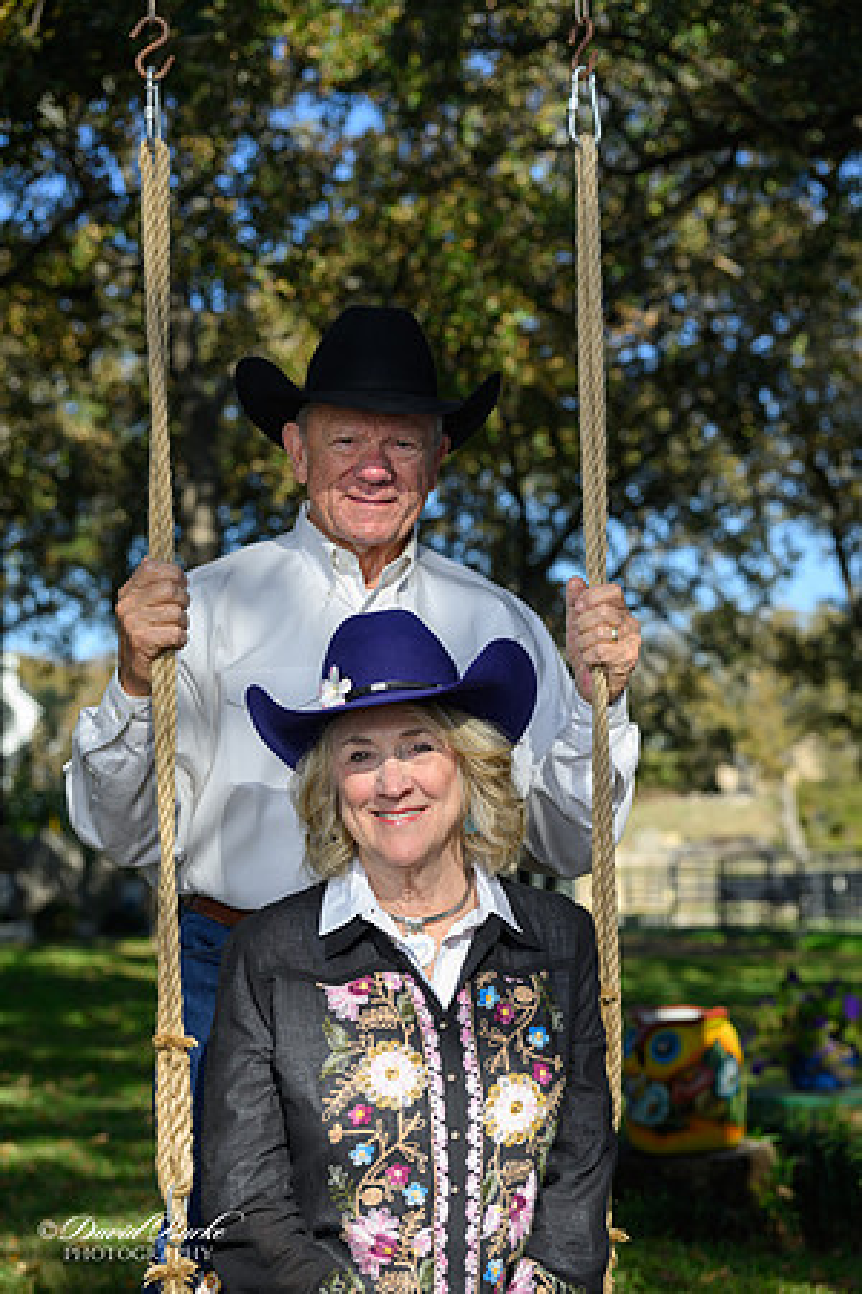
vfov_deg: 31.9
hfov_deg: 21.6
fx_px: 2263
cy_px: 647
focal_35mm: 63
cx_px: 431
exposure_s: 1/200
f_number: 4
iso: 64
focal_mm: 63
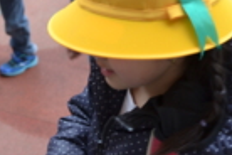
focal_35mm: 87
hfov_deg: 23.0
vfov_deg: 15.7
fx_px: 561
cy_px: 55
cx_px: 44
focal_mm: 20
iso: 100
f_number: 3.8
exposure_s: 1/30
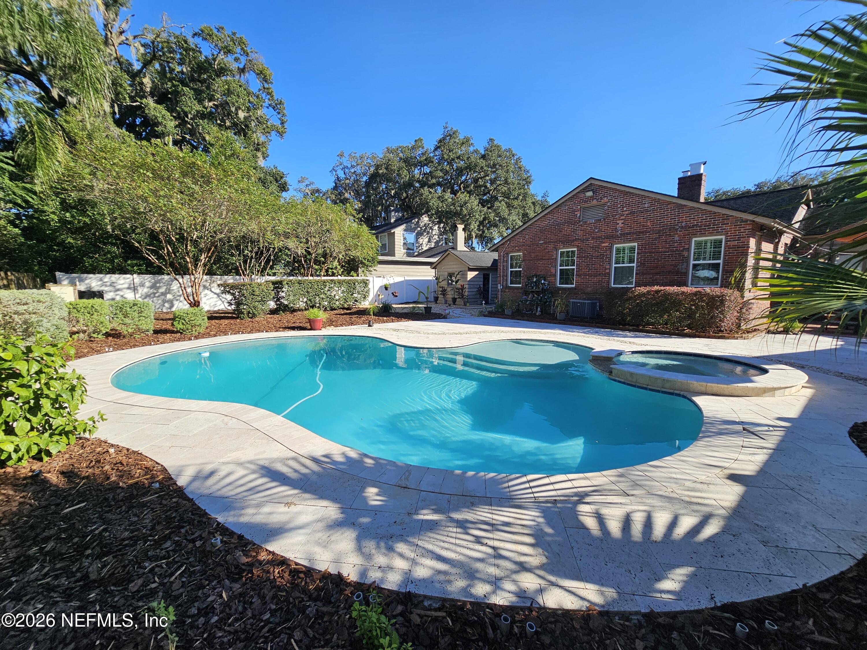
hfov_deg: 106.2
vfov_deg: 89.9
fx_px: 326
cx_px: 434
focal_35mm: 13
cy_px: 325
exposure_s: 1/1321
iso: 50
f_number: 2.2
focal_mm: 2.2
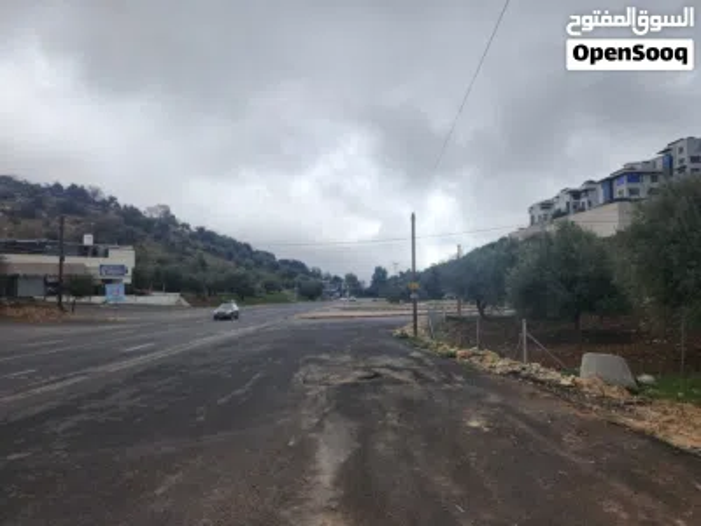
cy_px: 263
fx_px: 466
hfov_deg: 73.9
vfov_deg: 58.9
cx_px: 350
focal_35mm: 23
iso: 20
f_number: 1.8
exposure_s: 1/939
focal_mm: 5.4
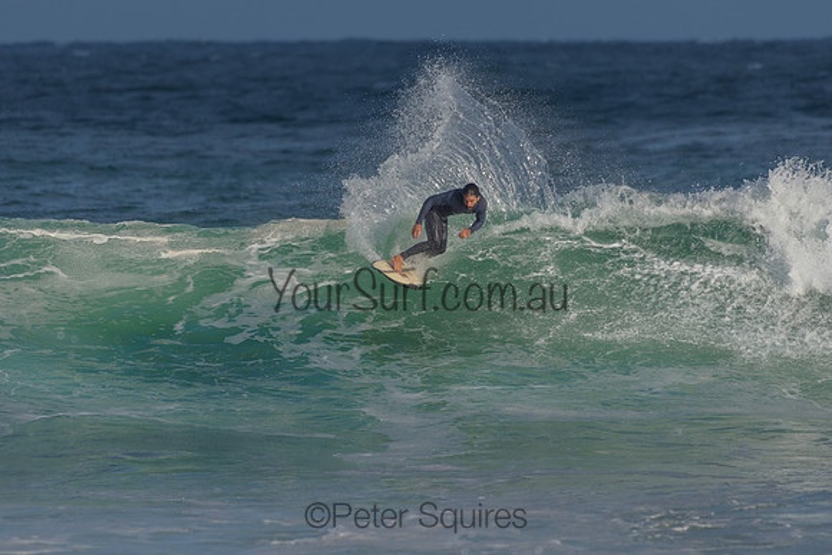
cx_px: 389
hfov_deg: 3.4
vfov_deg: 2.2
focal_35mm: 613
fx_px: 14160
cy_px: 246
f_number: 5.6
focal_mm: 500
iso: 125
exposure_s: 1/2000
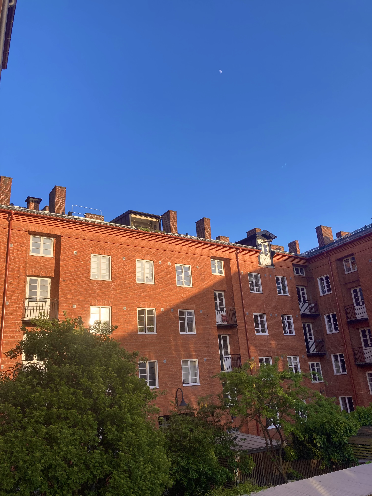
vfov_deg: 63.4
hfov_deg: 49.7
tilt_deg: +19.3
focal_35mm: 28
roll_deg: +5.4
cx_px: 186
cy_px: 248
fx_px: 401
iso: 20
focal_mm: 3.99
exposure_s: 1/694
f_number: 1.8
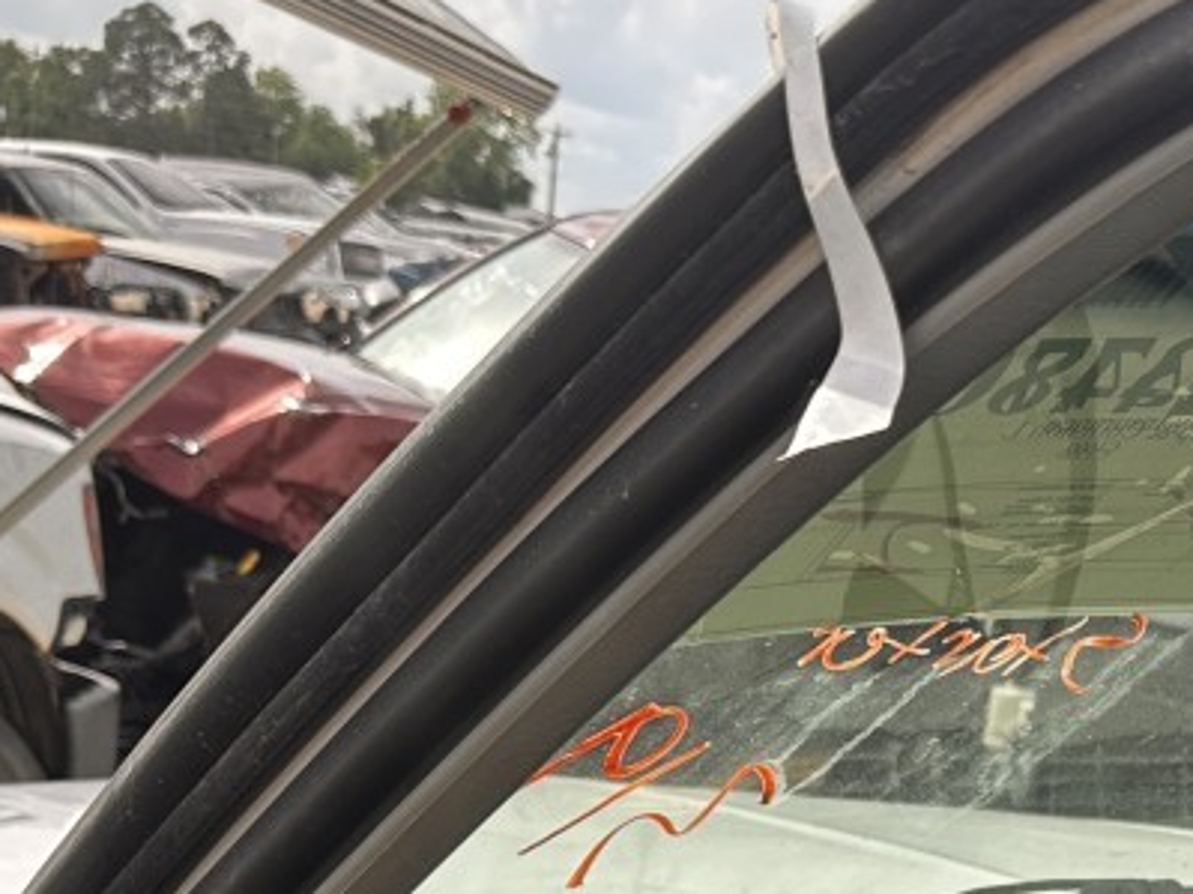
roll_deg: -10.5
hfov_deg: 23.8
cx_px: 1307
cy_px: 1214
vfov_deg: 17.7
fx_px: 2653
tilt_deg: -16.3
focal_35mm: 77
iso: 80
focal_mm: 6.86
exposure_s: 1/1374
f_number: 1.78
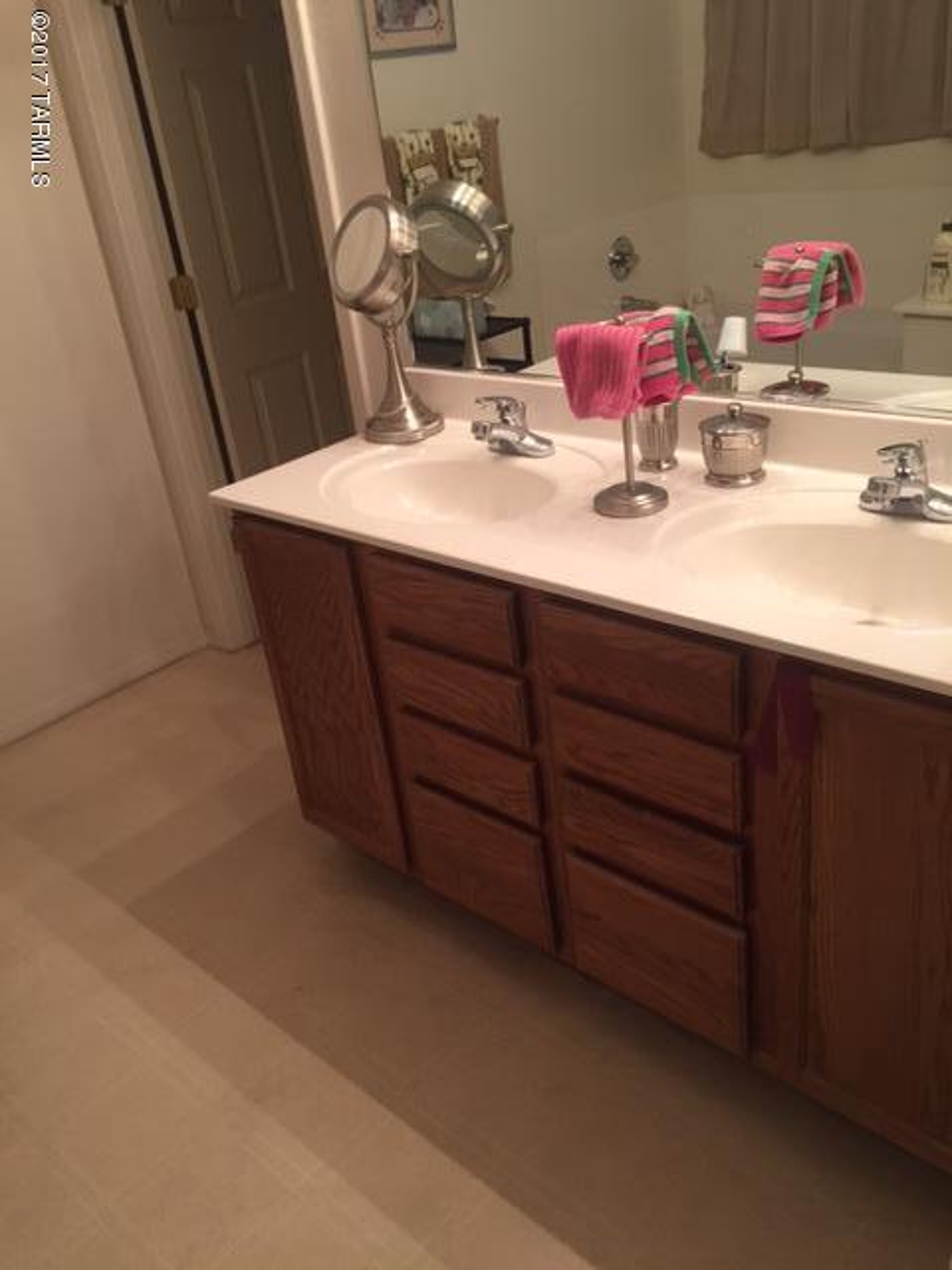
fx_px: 1063
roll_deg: +7.5
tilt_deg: -26.1
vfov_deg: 61.7
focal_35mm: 29
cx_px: 476
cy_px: 635
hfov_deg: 48.2
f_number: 2.2
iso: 80
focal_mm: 4.15
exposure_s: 1/30
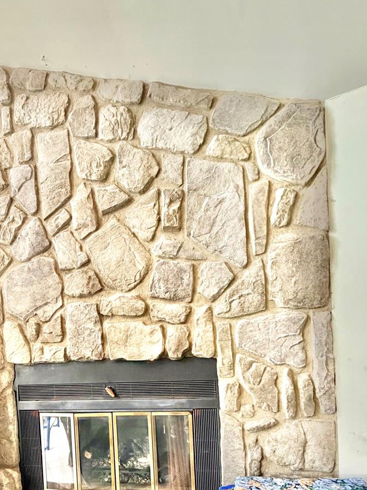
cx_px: 109
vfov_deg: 68.0
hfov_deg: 55.1
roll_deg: +4.5
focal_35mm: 24
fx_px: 339
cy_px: 354
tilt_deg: -3.4
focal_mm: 2.22
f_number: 2.2
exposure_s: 1/121
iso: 320
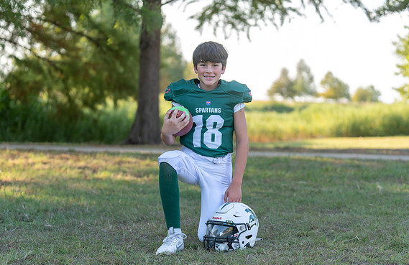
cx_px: 210
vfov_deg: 15.8
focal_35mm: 85
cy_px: 142
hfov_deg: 24.1
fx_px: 958
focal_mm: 80
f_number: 2.8
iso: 125
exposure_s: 1/320
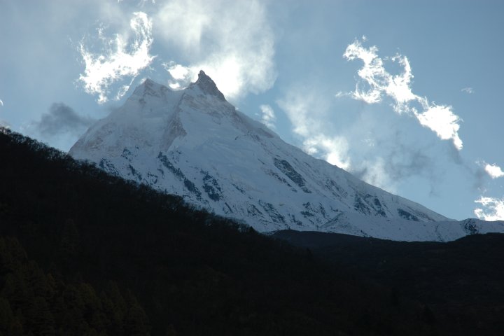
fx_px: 1470
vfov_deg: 13.0
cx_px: 252
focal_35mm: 105
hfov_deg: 19.5
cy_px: 168
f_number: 9
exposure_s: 1/320
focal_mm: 70
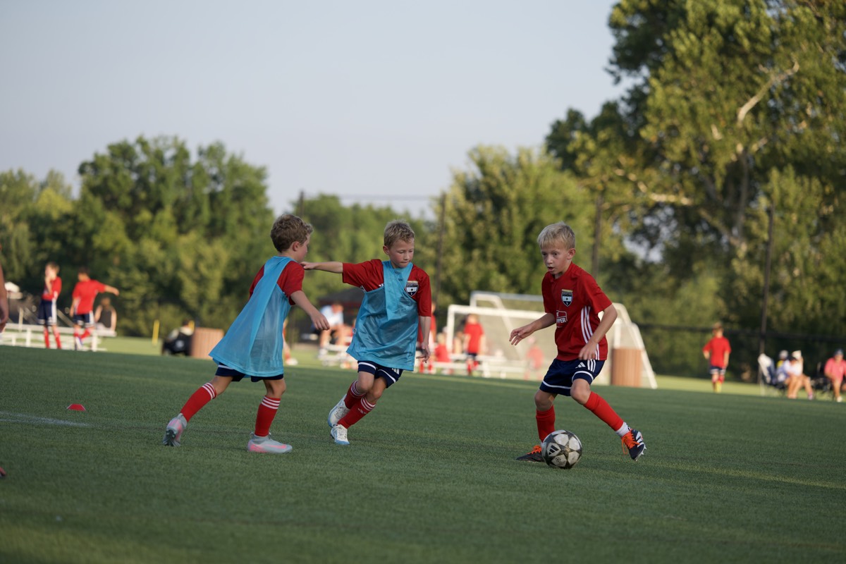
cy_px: 282
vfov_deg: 6.9
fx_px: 4700
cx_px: 423
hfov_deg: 10.3
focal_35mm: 200
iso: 220
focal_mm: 200
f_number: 5
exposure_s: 1/500
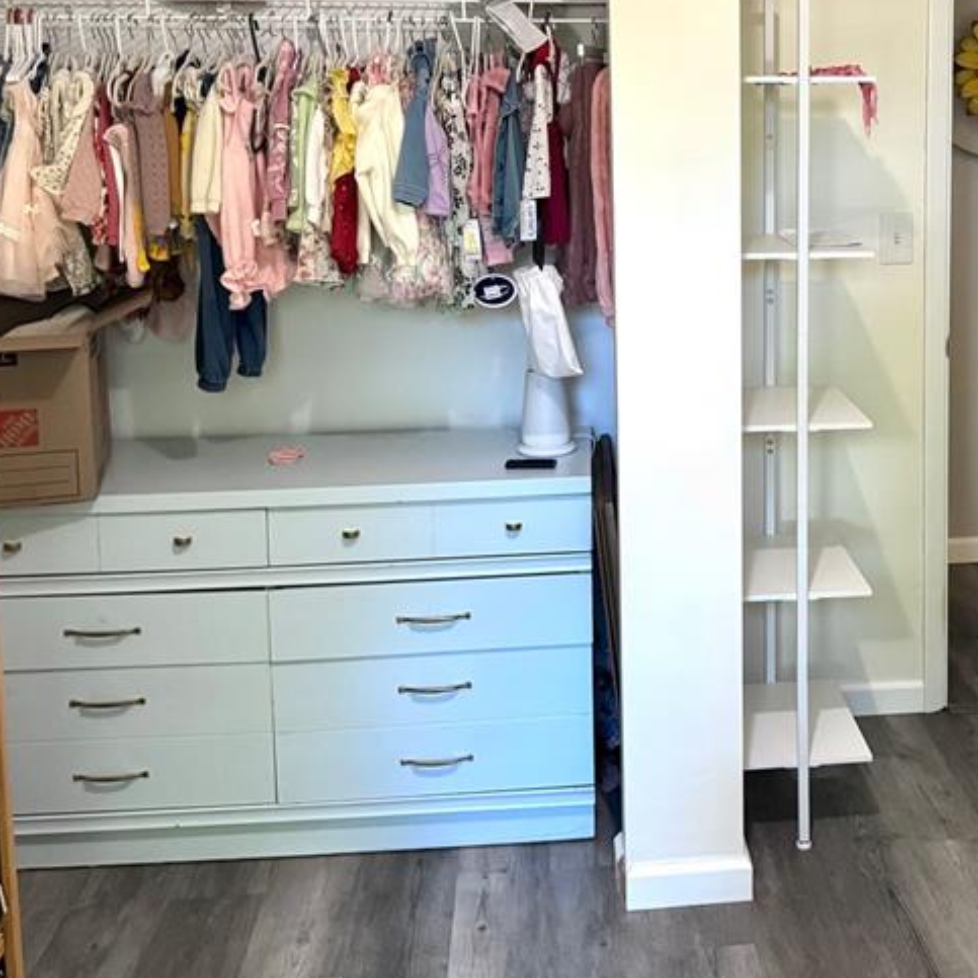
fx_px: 1438
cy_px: 263
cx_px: 749
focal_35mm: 45
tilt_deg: -6.8
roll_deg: -0.5
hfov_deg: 36.6
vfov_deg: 36.8
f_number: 1.78
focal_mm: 6.76
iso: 500
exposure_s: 1/60
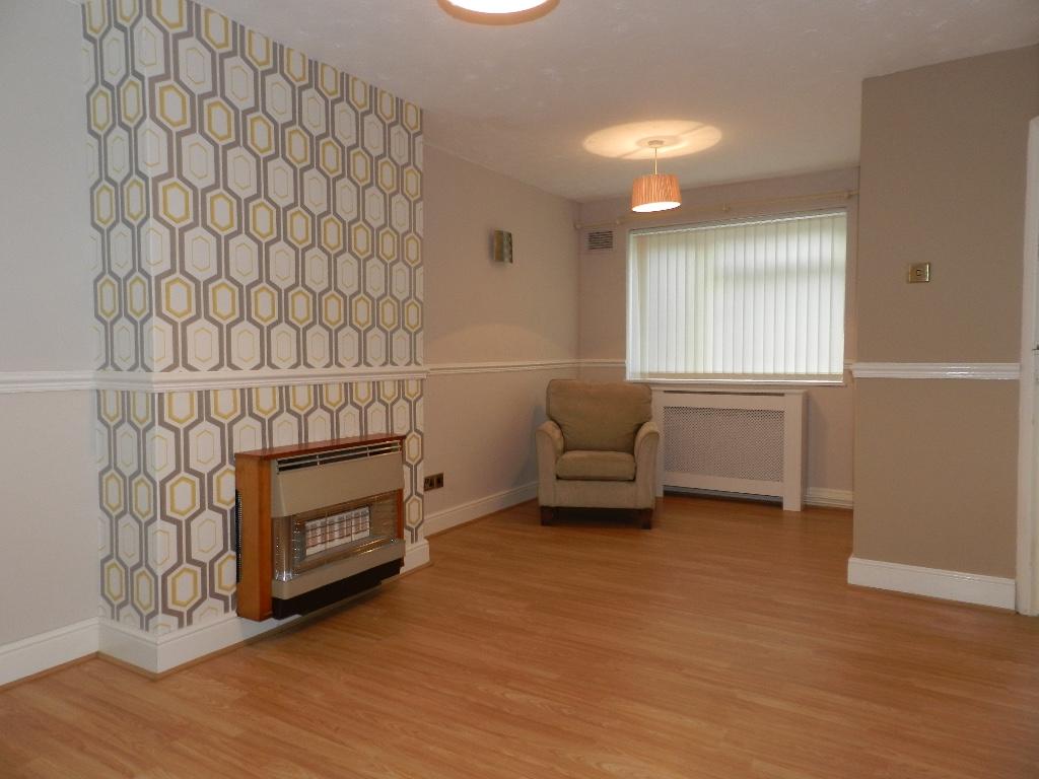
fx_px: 690
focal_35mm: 23
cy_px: 390
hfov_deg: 73.9
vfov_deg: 58.9
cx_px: 520
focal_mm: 4
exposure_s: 1/30
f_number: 3.4
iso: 200
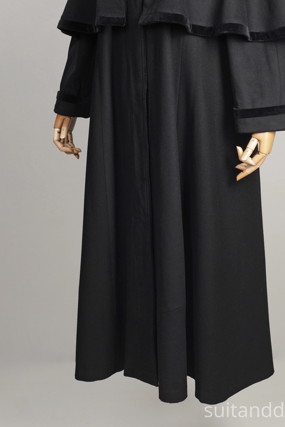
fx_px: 831
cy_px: 128
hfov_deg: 19.4
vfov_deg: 28.6
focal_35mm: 70
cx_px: 177
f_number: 6.3
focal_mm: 32
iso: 400
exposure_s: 1/40
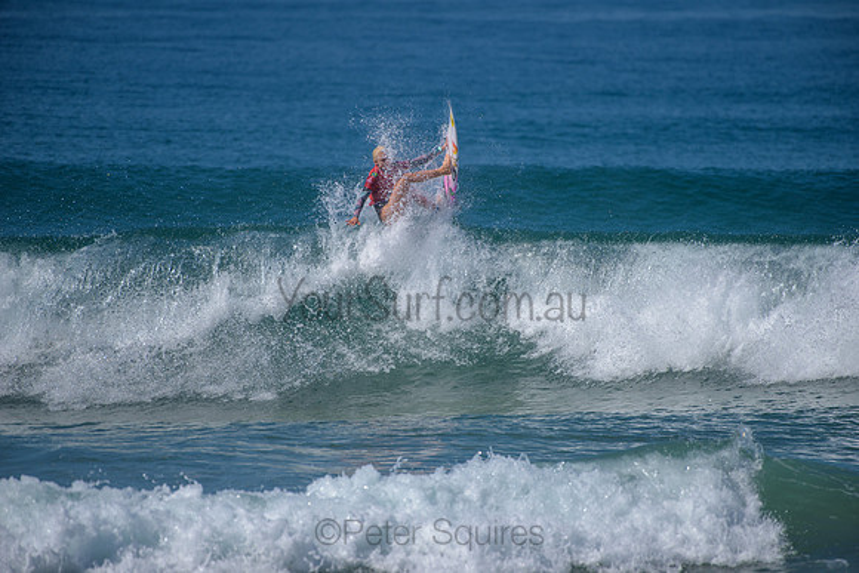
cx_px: 430
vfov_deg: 2.8
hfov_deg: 4.1
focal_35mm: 500
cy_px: 286
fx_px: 11933
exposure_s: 1/2000
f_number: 5.6
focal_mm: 500
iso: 140
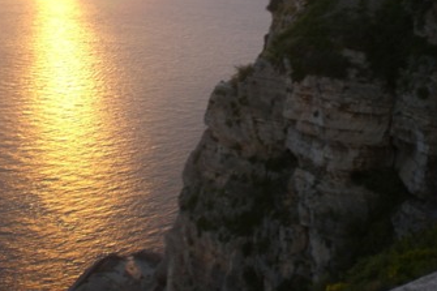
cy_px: 65
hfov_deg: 36.2
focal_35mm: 55
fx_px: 667
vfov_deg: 24.3
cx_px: 258
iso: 50
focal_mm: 6.3
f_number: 3.1
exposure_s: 1/125
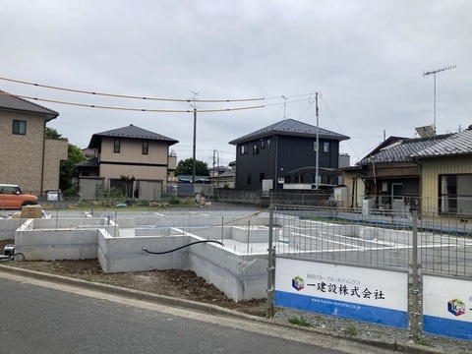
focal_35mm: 28
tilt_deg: +4.3
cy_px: 177
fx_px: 382
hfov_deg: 63.4
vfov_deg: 49.7
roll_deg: -1.8
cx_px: 236
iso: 20
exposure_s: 1/369
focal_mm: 3.99
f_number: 1.8
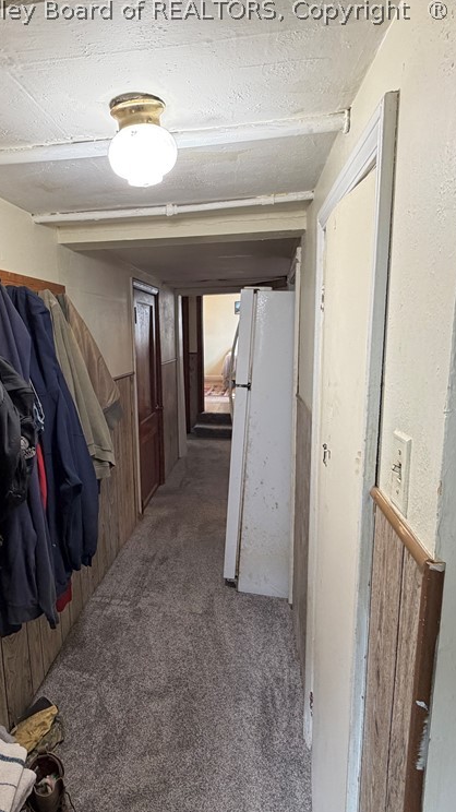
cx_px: 166
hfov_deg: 52.9
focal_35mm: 21
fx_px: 452
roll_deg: +1.4
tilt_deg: -9.8
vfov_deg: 83.9
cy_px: 408
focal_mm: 2.22
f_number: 2.2
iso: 250
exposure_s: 1/60
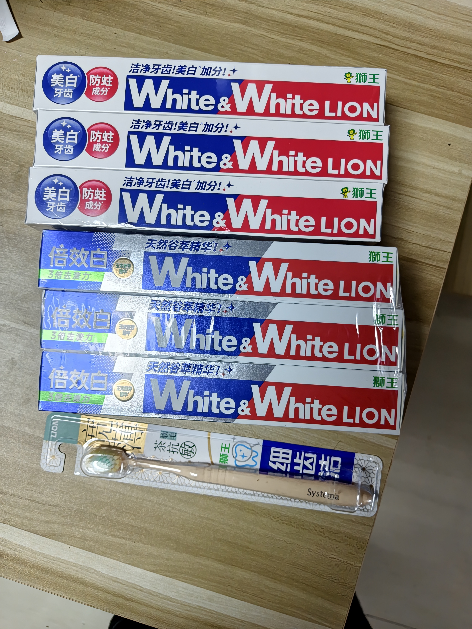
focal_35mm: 23
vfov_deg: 73.9
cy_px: 314
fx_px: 418
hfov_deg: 58.9
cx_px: 236
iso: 746
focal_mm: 5.56
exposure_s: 1/100
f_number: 1.88
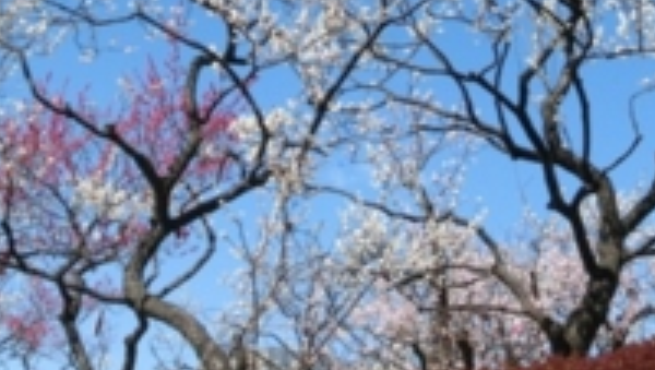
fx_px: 1617
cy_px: 16
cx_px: 521
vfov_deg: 12.9
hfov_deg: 22.6
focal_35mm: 93
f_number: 3.9
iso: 80
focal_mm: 6.67
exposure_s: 1/800
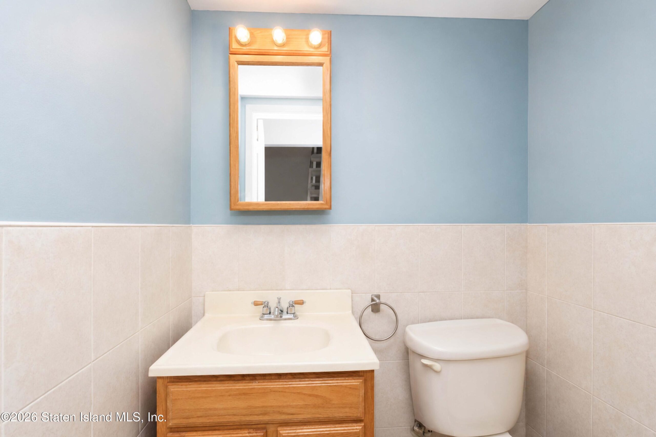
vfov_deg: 77.3
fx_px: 273
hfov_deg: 100.4
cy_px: 218
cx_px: 328
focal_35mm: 15
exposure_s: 1/100
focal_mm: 10
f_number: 9
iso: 2000
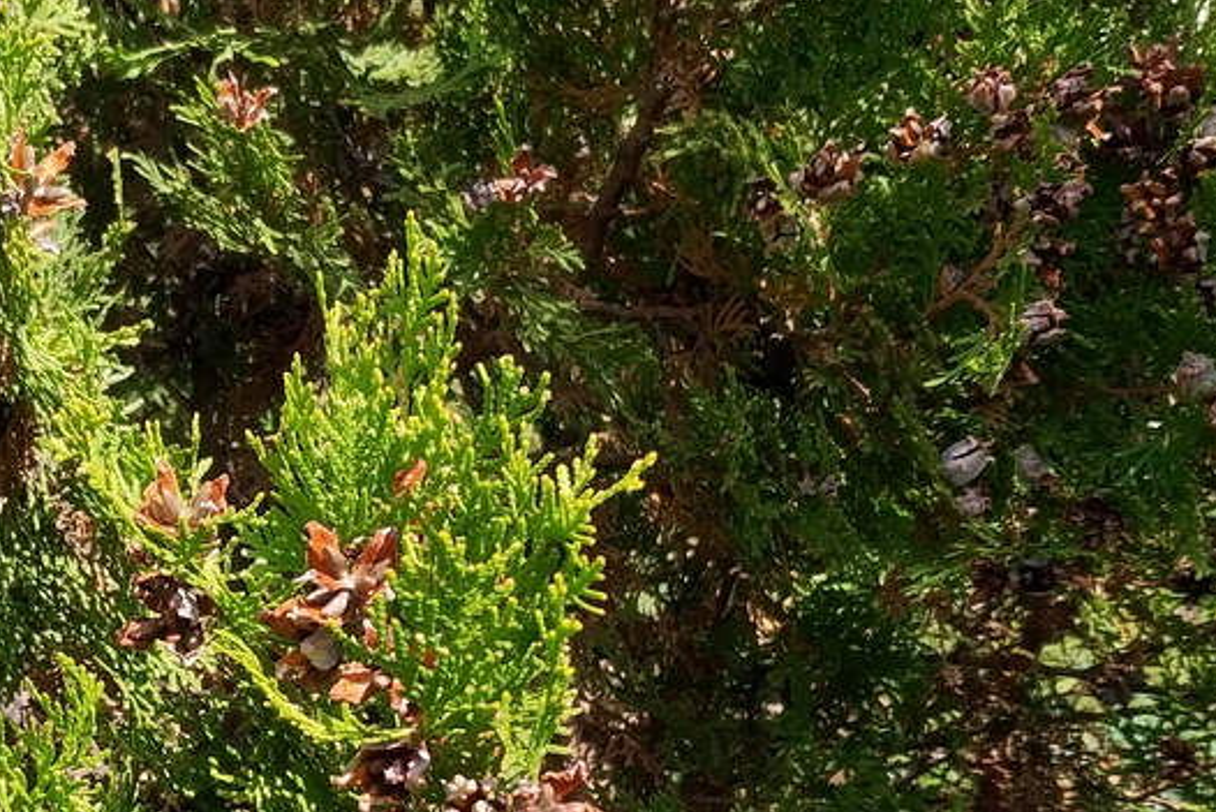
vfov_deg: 16.7
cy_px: 701
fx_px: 2737
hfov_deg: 24.7
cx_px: 270
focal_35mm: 81
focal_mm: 4.5
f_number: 2
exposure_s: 1/931
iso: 200
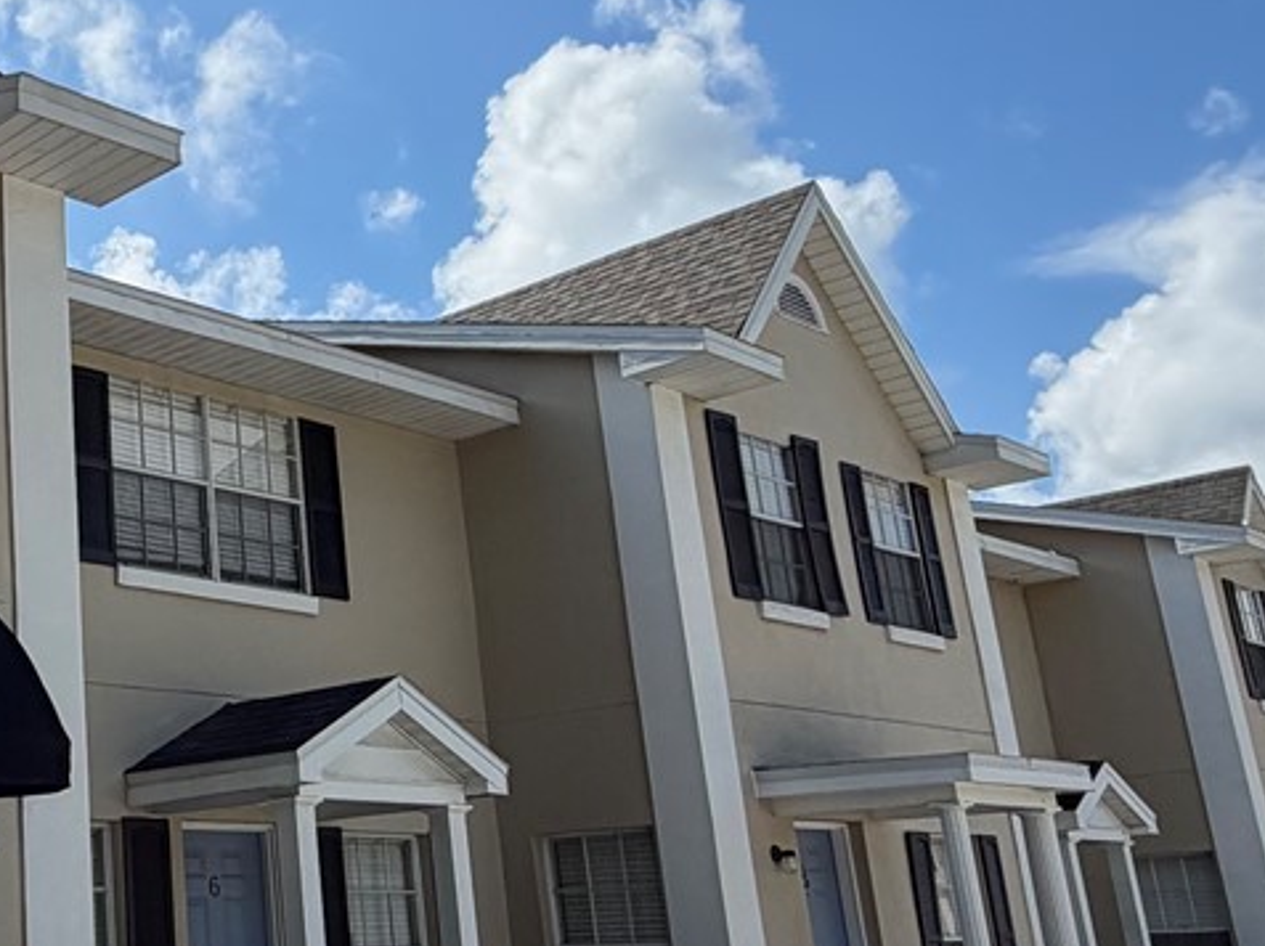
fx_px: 1716
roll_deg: +1.1
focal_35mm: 47
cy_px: 456
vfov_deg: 30.8
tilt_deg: +17.3
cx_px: -34
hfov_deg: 36.0
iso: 25
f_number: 2.2
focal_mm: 2.22
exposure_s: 1/1167
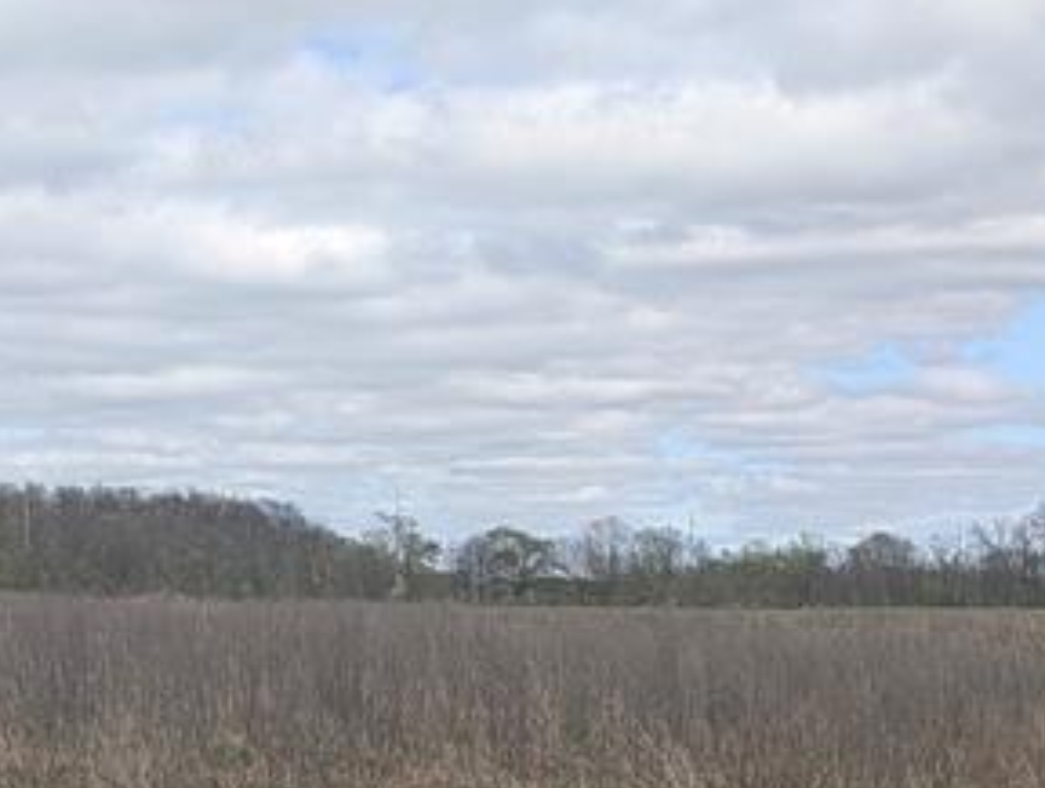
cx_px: -486
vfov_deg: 17.3
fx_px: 2570
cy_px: 574
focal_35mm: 85
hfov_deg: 20.1
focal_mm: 6.9
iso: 20
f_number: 1.68
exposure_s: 1/897
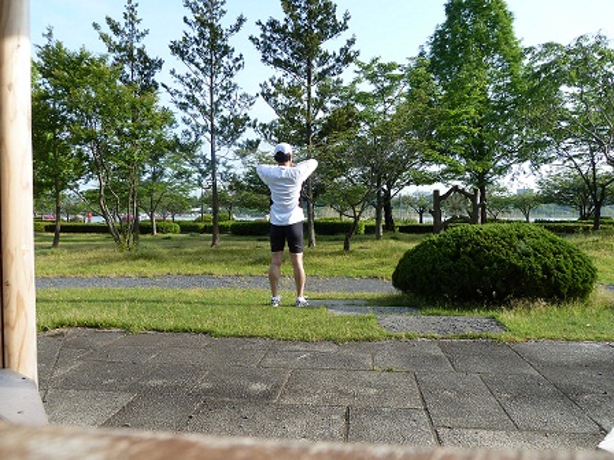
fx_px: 443
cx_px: 307
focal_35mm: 25
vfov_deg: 54.9
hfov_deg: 69.4
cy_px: 230
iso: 80
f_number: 4
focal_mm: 4.1
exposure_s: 1/200
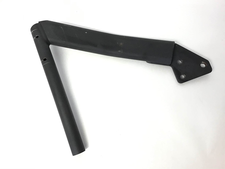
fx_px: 201
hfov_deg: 58.4
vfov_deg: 45.4
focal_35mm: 31
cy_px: 84
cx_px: 112
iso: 40
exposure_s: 1/30
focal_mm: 3.3
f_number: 2.4
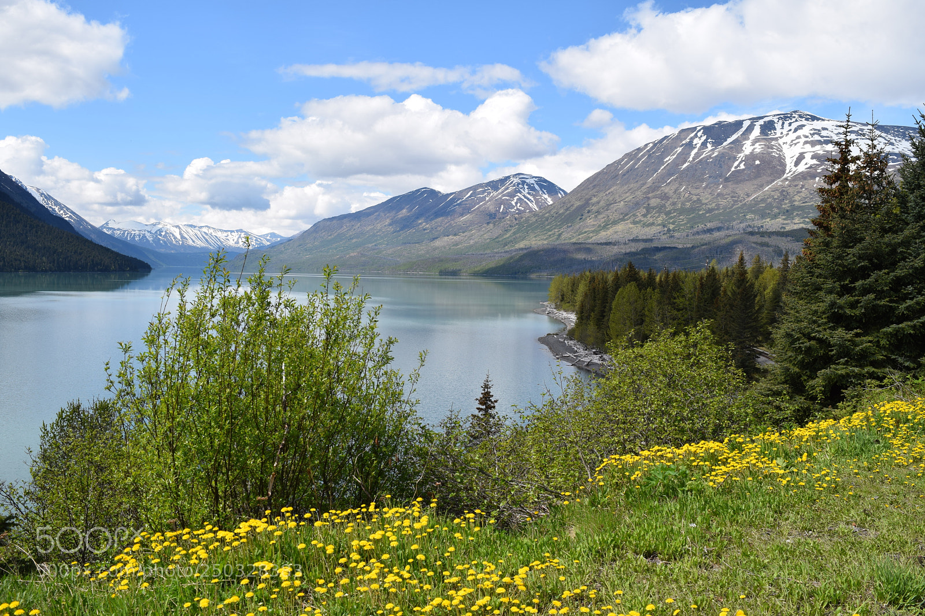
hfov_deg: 61.9
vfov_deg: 43.6
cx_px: 462
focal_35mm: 30
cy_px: 308
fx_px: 771
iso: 100
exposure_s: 1/200
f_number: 13
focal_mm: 20
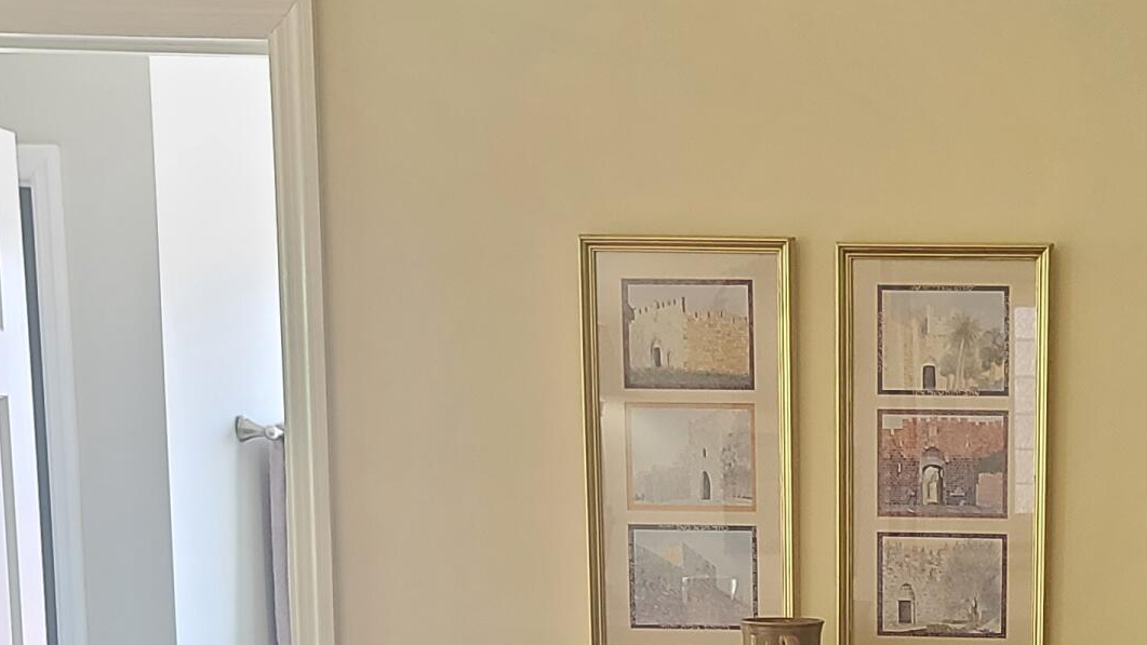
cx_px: 1021
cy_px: 847
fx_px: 2342
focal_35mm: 77
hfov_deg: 26.6
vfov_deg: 15.0
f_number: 1.8
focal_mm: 7
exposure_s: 1/60
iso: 200
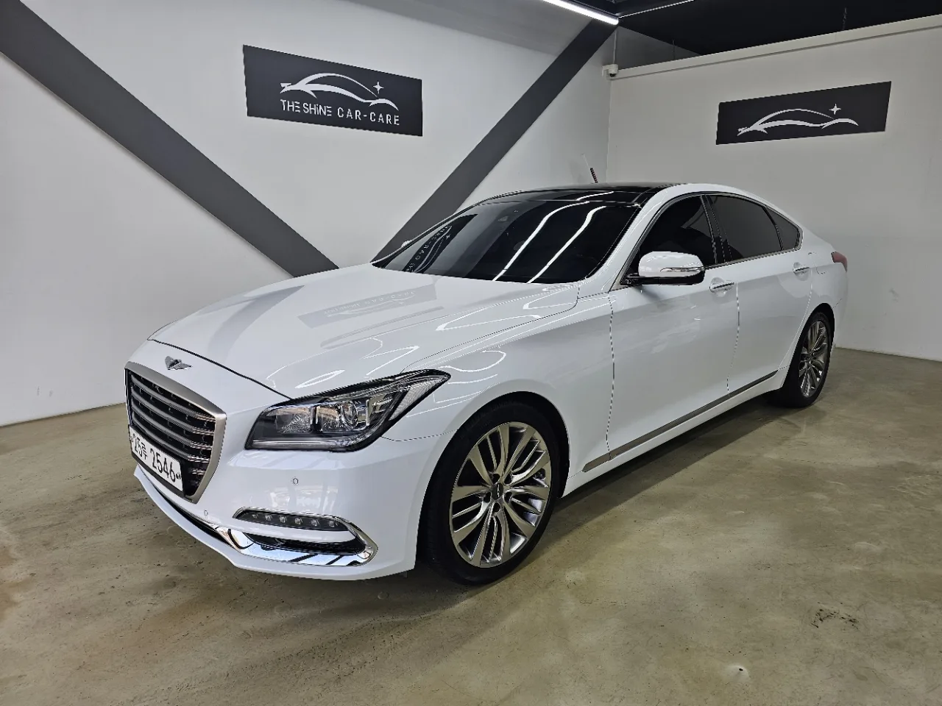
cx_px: 471
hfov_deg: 73.9
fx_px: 626
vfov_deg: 58.9
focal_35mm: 23
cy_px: 353
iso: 32
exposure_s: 1/120
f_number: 1.7
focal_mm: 6.3
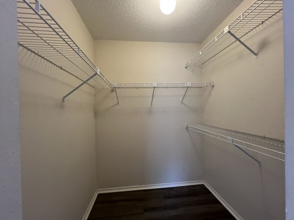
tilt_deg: +0.6
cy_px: 110
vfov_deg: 89.9
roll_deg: +1.1
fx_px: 110
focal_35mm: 13
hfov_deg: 106.2
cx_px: 147
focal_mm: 1.57
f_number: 1.8
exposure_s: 1/60
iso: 200
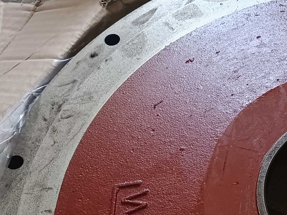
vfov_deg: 16.4
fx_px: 713
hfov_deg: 21.2
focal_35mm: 86
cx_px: 340
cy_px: 262
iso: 539
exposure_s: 1/100
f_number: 1.79
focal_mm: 4.71
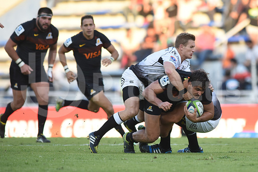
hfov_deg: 4.9
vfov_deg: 3.3
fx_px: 3011
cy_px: 86
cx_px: 129
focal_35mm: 420
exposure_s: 1/800
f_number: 4
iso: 1000
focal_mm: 420
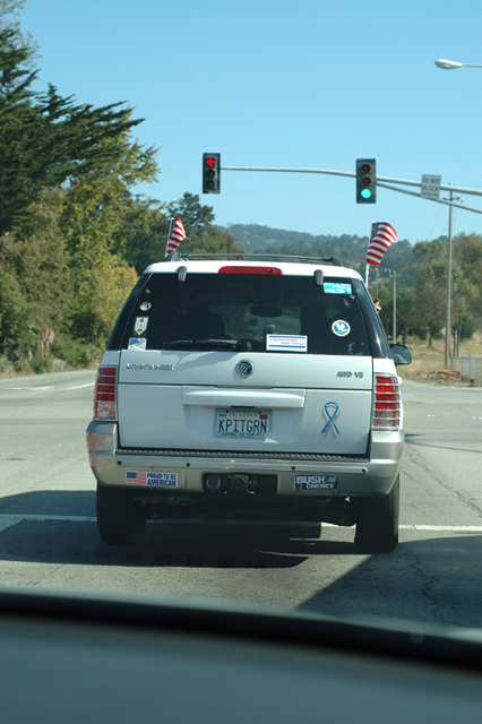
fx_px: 1508
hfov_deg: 18.2
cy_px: 362
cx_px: 241
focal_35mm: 75
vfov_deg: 27.0
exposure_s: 1/640
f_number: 5
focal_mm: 50
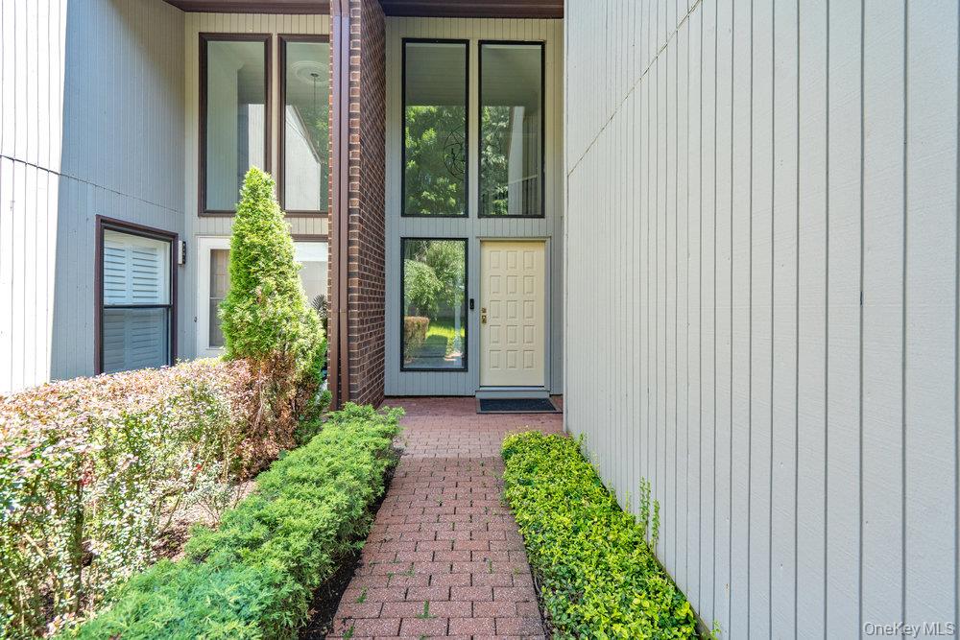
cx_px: 480
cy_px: 320
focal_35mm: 16
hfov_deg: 96.7
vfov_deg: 73.8
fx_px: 427
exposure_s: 1/400
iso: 400
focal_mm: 16
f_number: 5
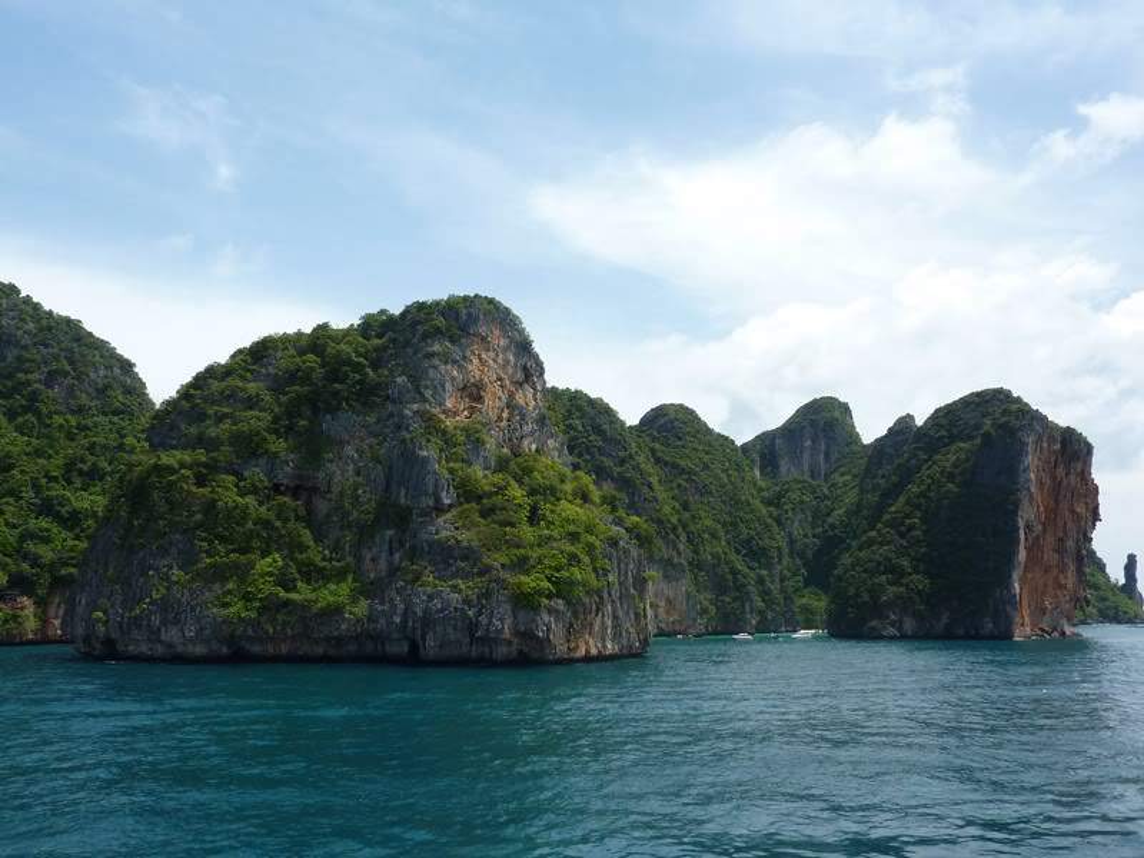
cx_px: 572
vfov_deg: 54.9
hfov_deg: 69.4
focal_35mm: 25
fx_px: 826
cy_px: 429
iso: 80
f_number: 5
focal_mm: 4.1
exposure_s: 1/400
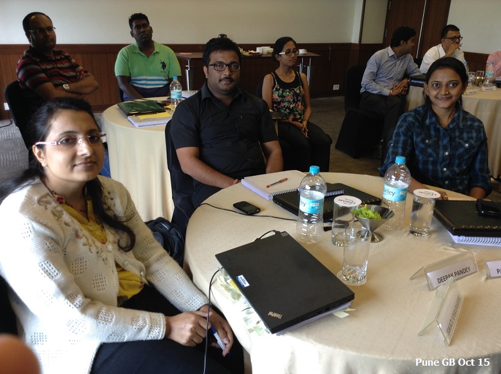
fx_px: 477
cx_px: 250
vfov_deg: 42.8
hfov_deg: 55.4
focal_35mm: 33
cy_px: 187
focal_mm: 3.3
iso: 40
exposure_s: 1/24
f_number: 2.4
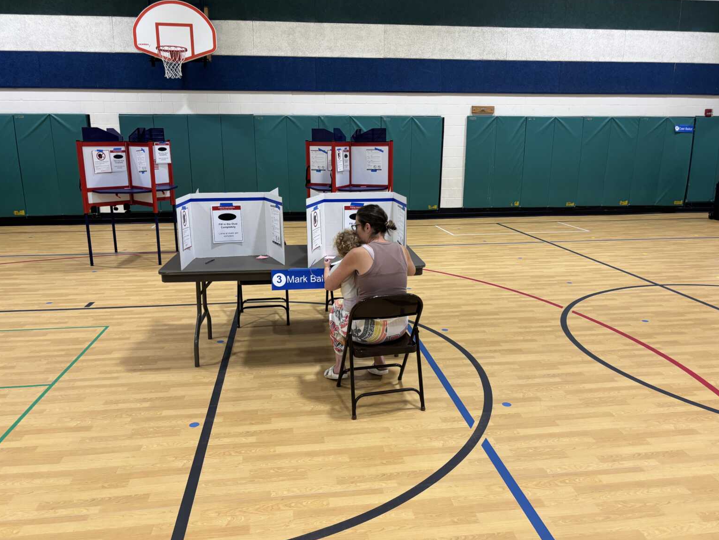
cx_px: 371
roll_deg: +2.0
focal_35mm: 27
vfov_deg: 51.4
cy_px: 269
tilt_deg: -10.9
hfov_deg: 65.3
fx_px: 561
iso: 125
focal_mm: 5.96
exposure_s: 1/63
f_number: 1.6
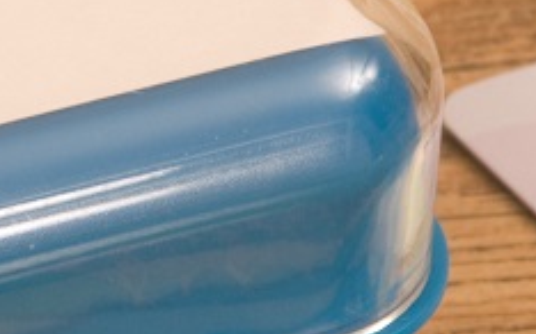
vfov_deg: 2.8
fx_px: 6757
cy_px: 141
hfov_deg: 4.5
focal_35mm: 463
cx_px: 116
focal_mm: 55
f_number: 18
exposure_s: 1/200
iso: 100
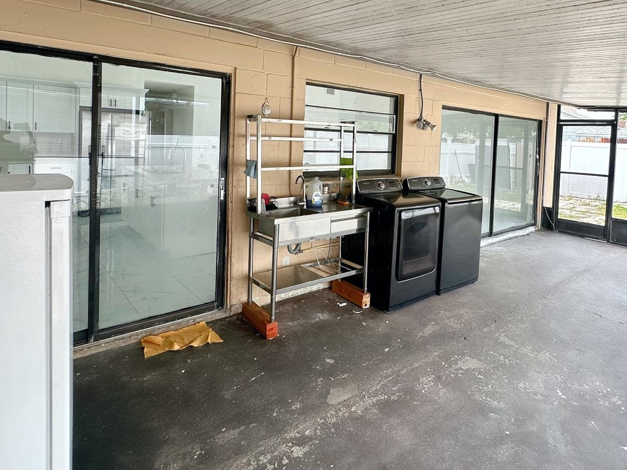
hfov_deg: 75.1
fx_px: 399
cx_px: 391
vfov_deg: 59.6
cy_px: 154
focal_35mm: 22
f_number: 2.2
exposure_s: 1/99
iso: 40
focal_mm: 2.22
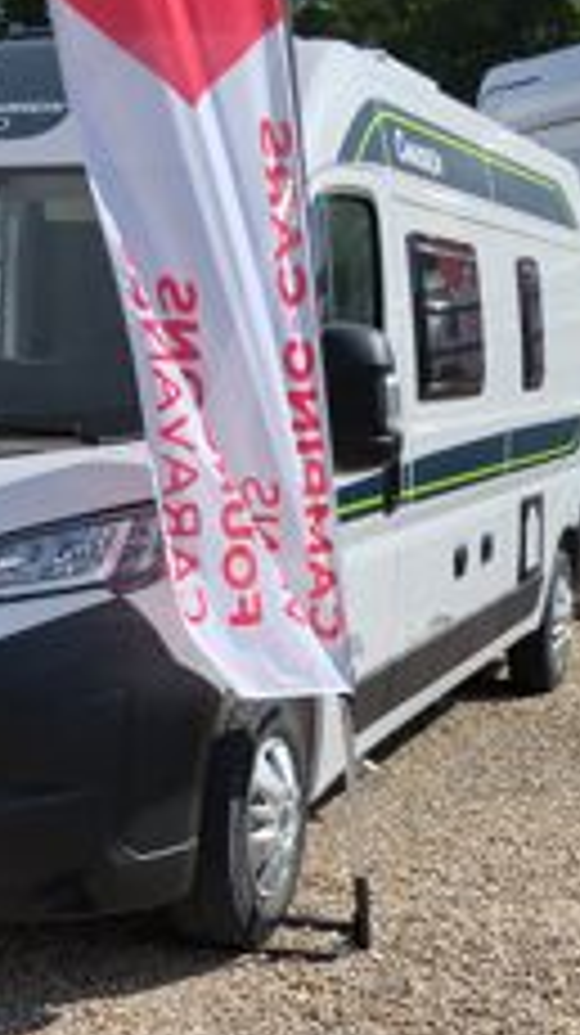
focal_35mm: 66
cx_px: 333
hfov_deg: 18.2
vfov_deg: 31.3
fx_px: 1808
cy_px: 778
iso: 50
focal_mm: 3.96
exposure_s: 1/2150
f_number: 1.8
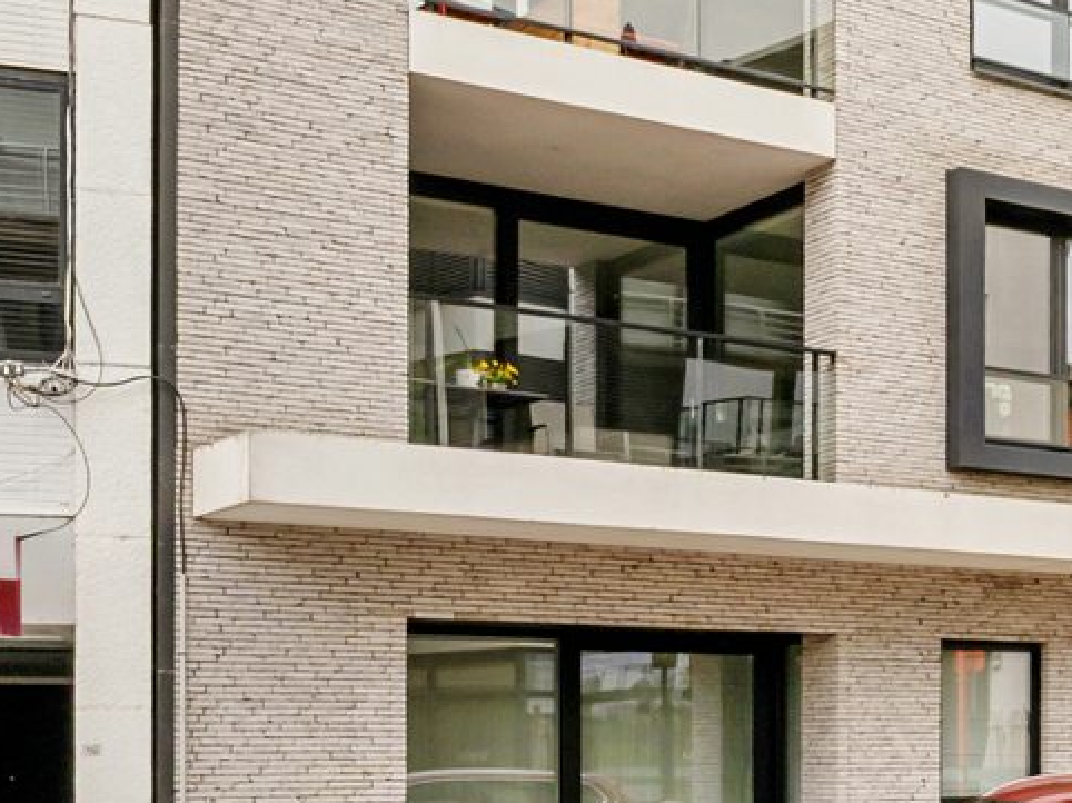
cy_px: -222
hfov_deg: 24.7
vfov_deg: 19.2
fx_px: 2202
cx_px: 1288
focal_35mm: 71
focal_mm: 16.5
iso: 320
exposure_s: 1/250
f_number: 11
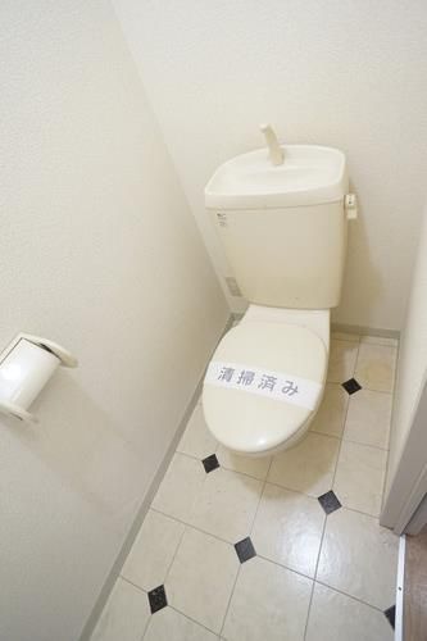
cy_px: 320
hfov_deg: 53.1
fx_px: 427
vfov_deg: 73.8
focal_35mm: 24
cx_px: 214
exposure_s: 1/60
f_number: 4
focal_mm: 16
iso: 1600
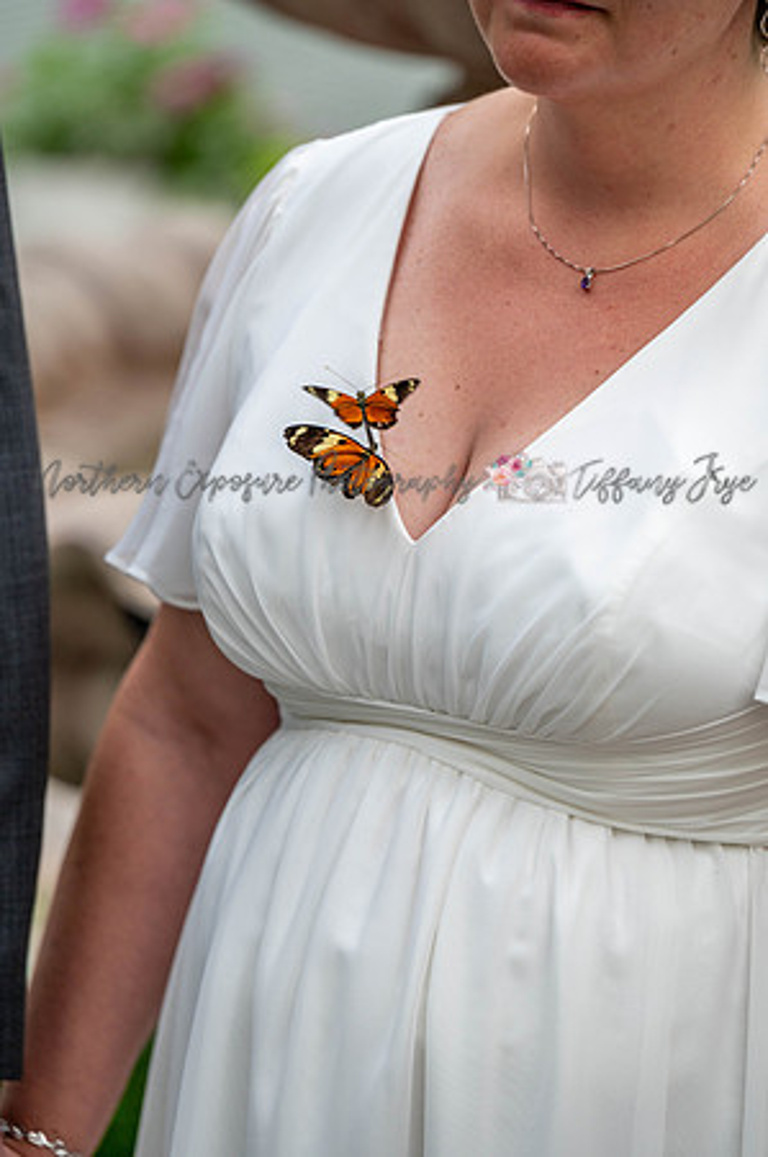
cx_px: 384
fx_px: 6414
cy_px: 578
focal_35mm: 200
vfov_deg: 10.3
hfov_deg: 6.9
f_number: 4
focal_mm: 200
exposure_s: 1/500
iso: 320
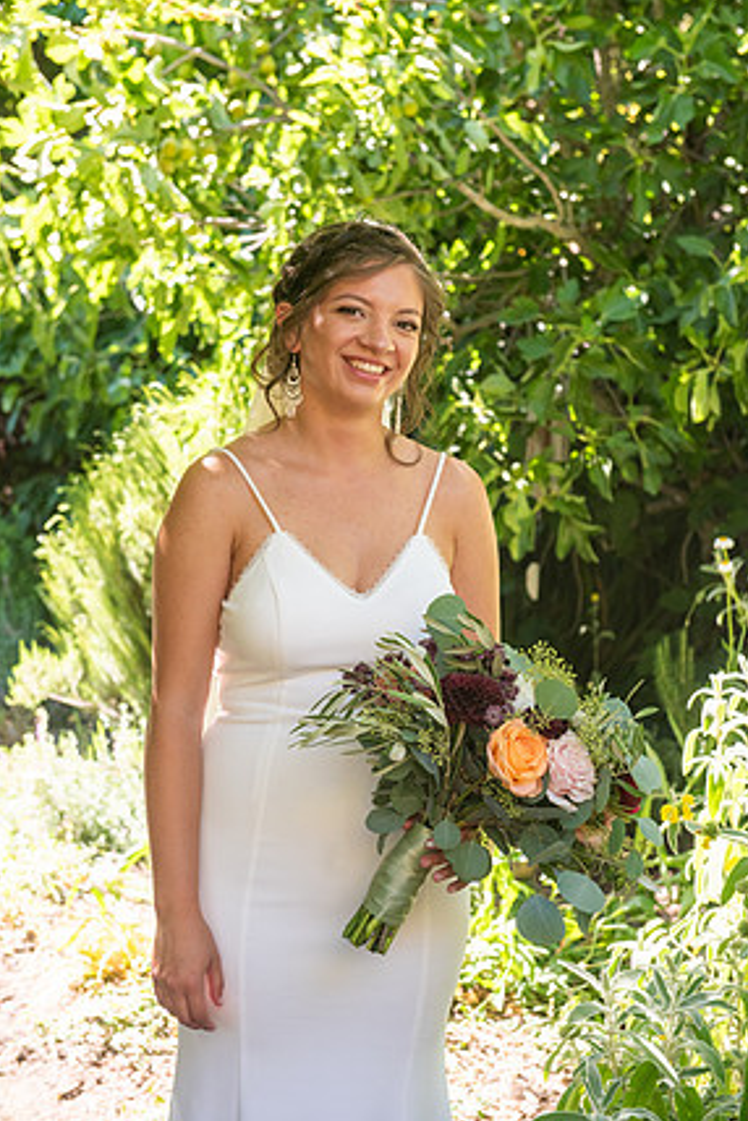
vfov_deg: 31.0
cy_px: 559
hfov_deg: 20.9
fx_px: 2026
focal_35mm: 65
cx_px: 366
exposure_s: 1/400
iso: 640
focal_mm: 62
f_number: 5
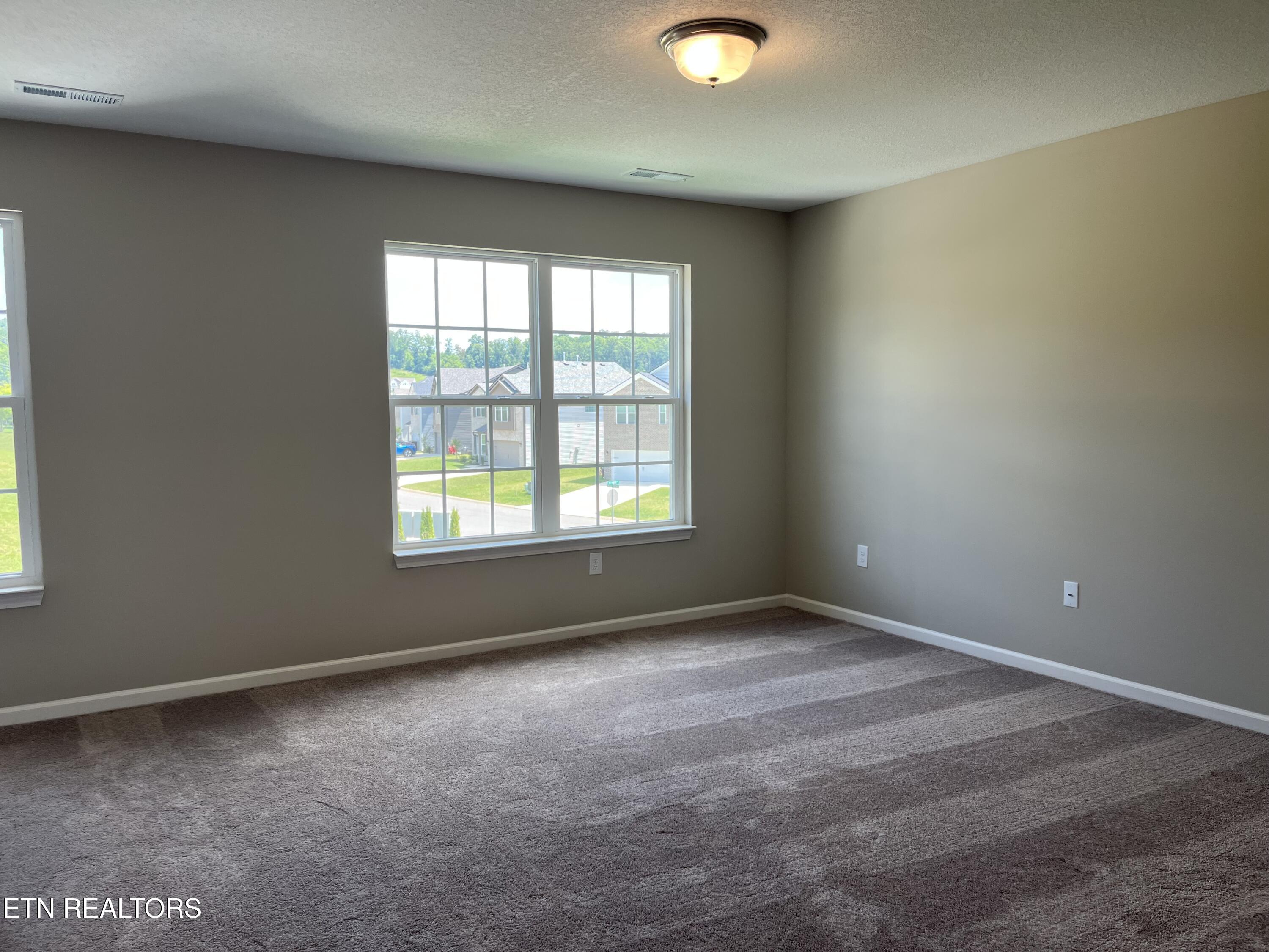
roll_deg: +0.5
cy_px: 476
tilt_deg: -4.8
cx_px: 634
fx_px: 953
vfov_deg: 53.1
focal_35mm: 26
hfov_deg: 67.3
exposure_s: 1/161
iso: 50
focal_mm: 5.1
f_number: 1.6
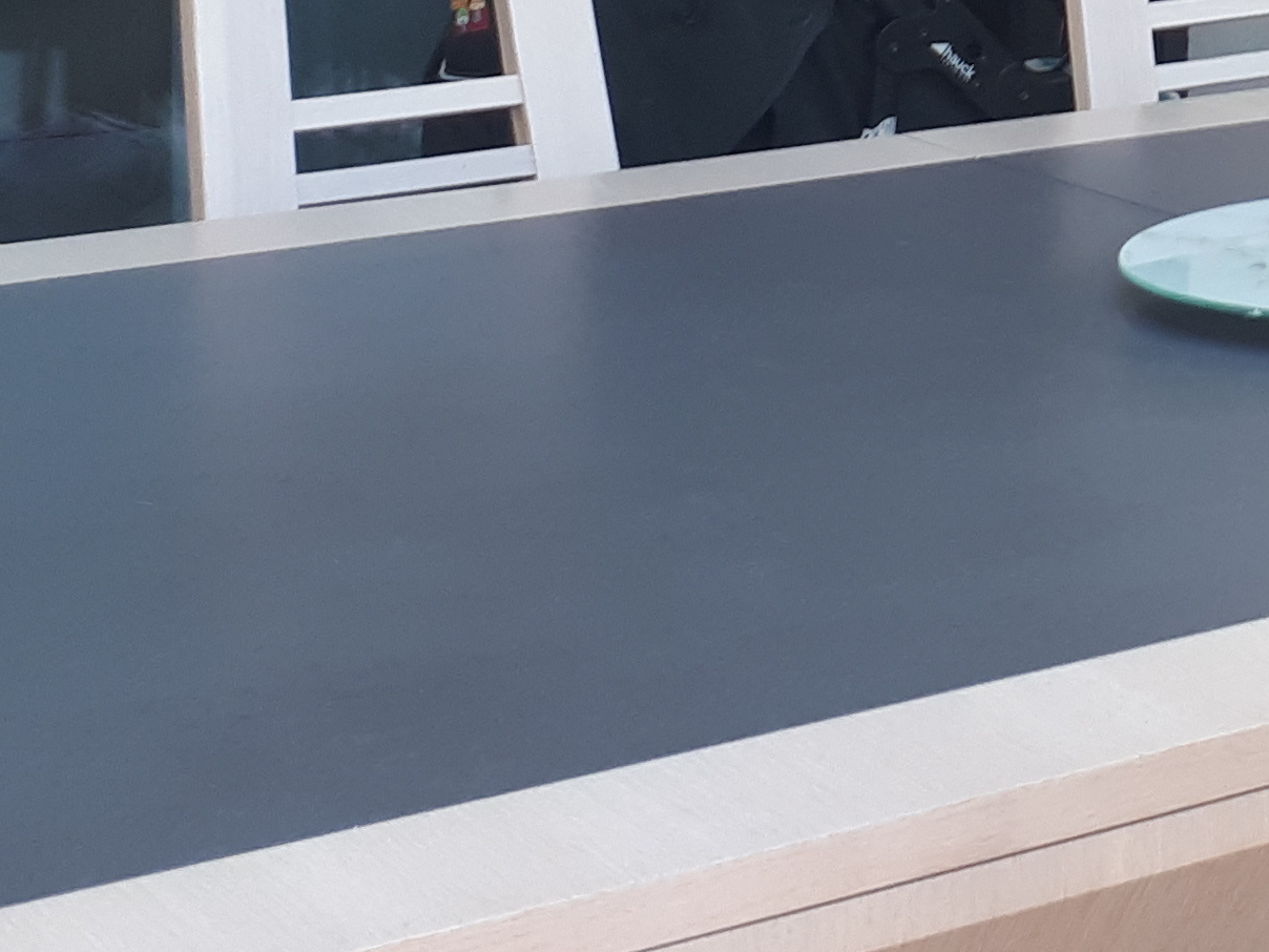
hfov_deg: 17.8
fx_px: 3776
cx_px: 1662
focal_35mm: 103
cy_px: -392
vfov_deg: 13.7
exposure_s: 1/100
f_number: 1.9
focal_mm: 3.6
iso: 50
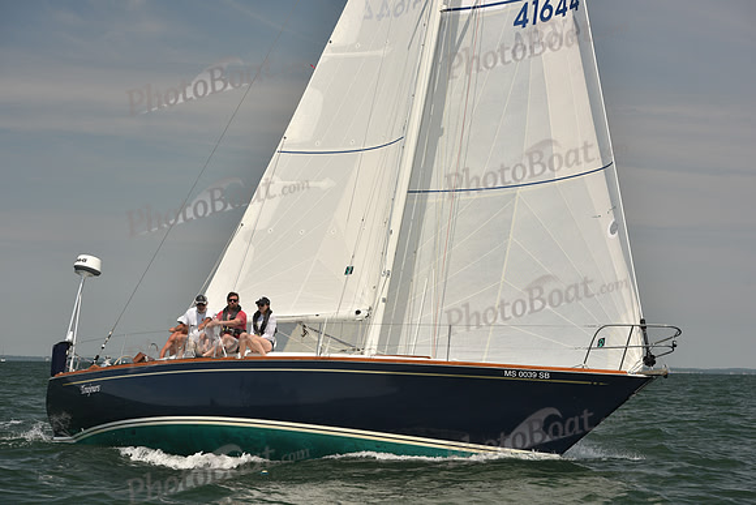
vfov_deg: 15.9
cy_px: 252
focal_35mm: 86
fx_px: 1806
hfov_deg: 23.6
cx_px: 378
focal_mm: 86
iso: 320
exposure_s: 1/1000
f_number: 8
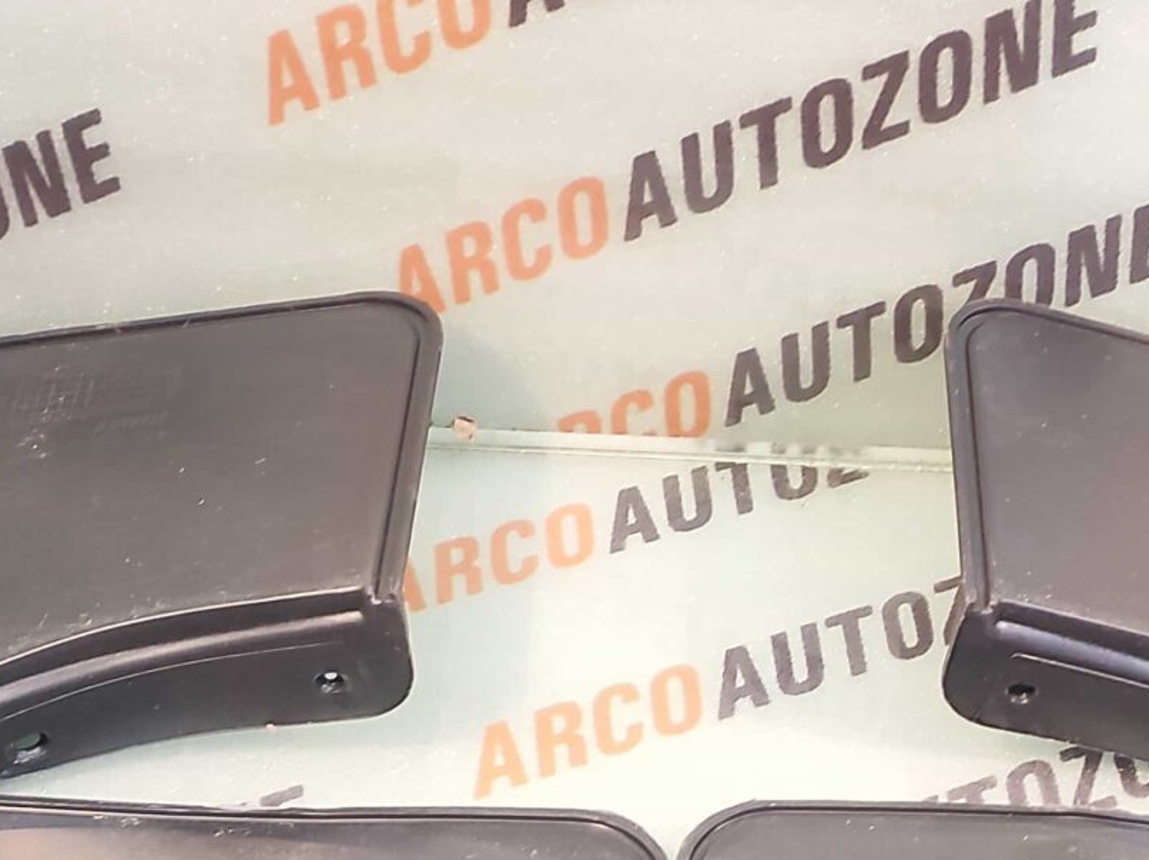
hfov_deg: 35.4
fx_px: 1791
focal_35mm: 54
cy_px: 956
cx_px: 720
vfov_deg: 25.0
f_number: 1.79
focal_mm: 4.74
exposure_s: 1/33
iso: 444
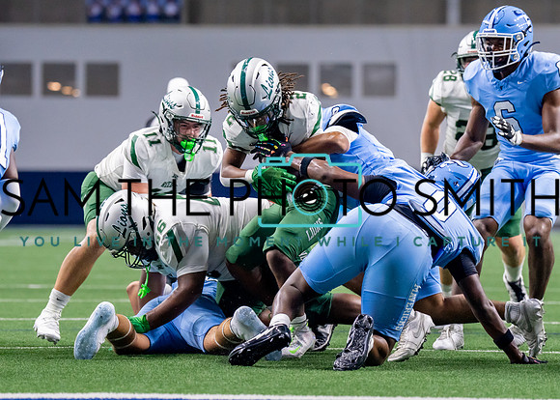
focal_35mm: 230
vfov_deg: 6.3
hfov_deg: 8.8
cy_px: 204
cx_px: 253
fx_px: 3656
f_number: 2.8
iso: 2000
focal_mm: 132
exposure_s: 1/1000
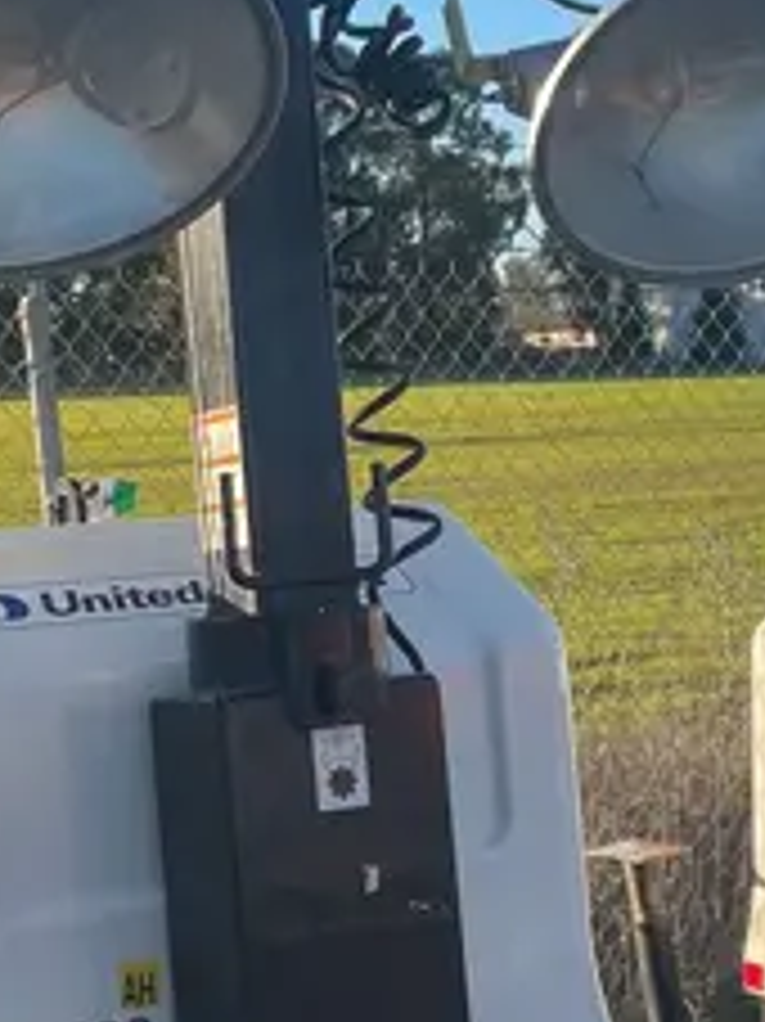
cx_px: 261
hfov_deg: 17.5
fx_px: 2477
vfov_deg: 23.3
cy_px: 624
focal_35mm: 84
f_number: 1.6
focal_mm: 4.2
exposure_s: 1/1195
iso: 32
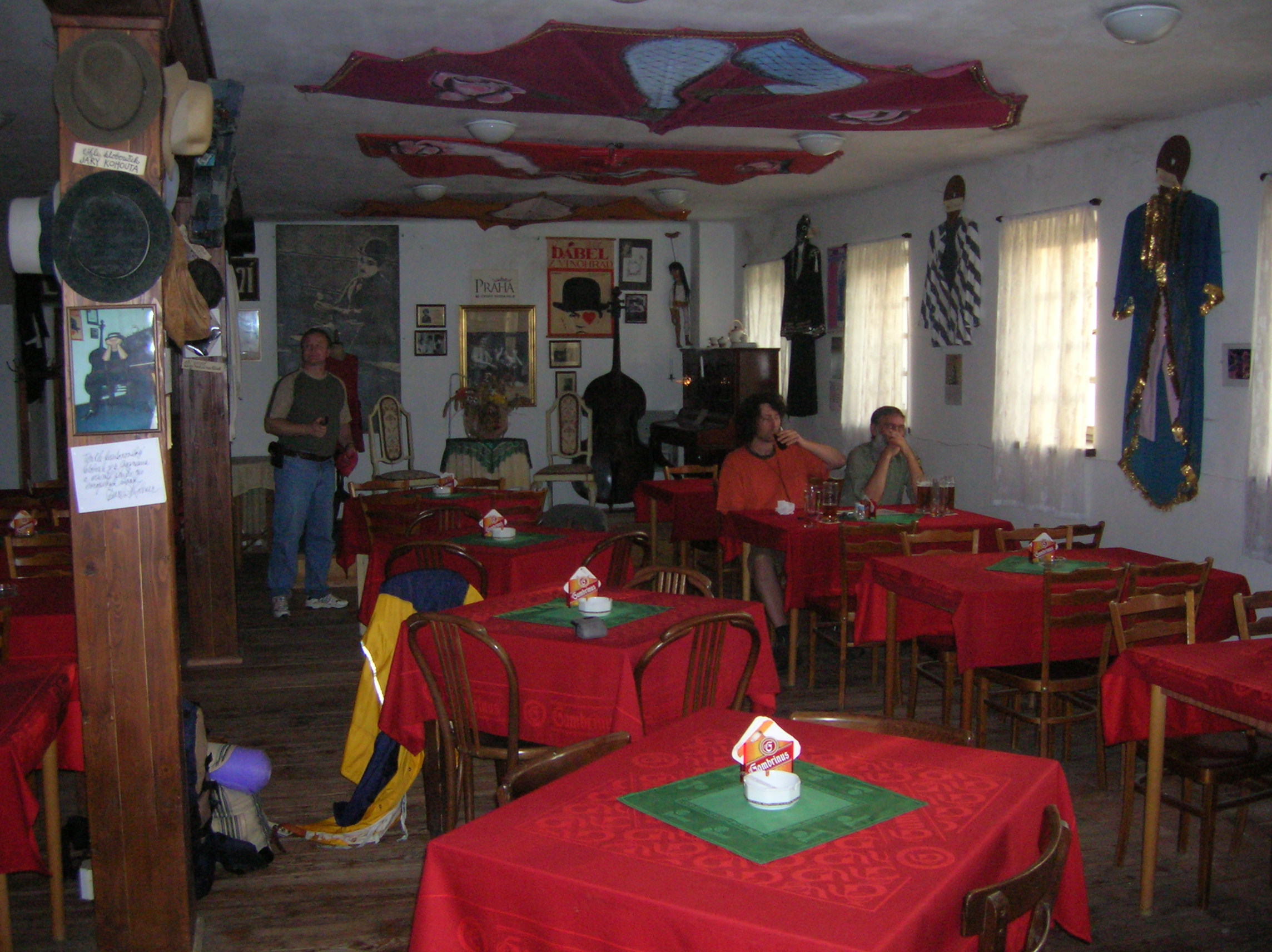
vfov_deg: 41.7
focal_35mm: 34
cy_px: 476
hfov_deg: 54.0
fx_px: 1248
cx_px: 636
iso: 200
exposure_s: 1/60.1
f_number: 2.9
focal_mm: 5.7
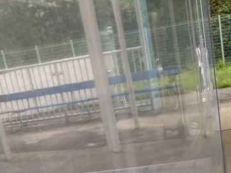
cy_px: 236
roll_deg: +10.7
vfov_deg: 18.5
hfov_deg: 26.4
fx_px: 487
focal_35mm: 73
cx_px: 167
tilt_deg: -22.5
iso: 50
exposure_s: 1/641
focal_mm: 5.96
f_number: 1.6
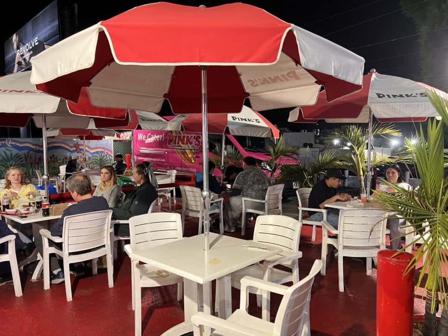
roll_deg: +0.5
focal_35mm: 26
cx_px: 224
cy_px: 168
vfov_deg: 53.1
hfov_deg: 67.3
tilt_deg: -2.0
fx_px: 336
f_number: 1.5
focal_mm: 5.7
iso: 320
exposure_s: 1/60
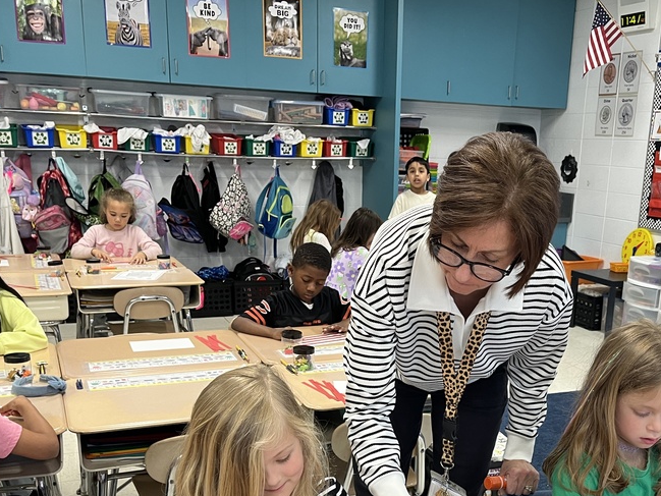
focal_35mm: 41
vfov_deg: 34.2
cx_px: 427
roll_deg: -1.8
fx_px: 783
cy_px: 387
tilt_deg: -16.8
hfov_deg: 45.2
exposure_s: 1/90
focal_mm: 5.1
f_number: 1.6
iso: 125
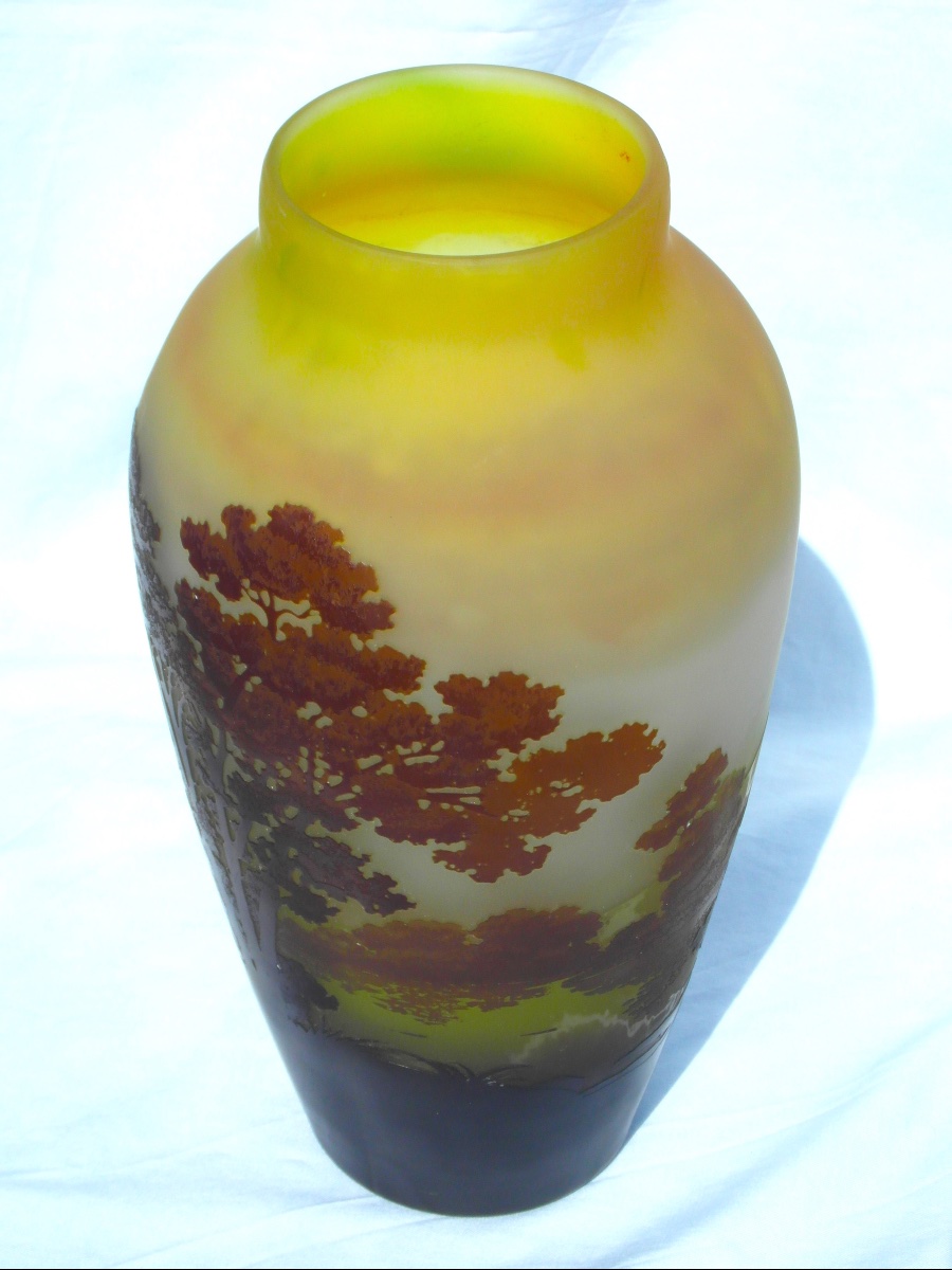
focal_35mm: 104
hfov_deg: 14.2
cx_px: 476
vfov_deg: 18.9
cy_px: 635
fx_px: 3814
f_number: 5.6
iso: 80
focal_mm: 17
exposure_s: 1/500
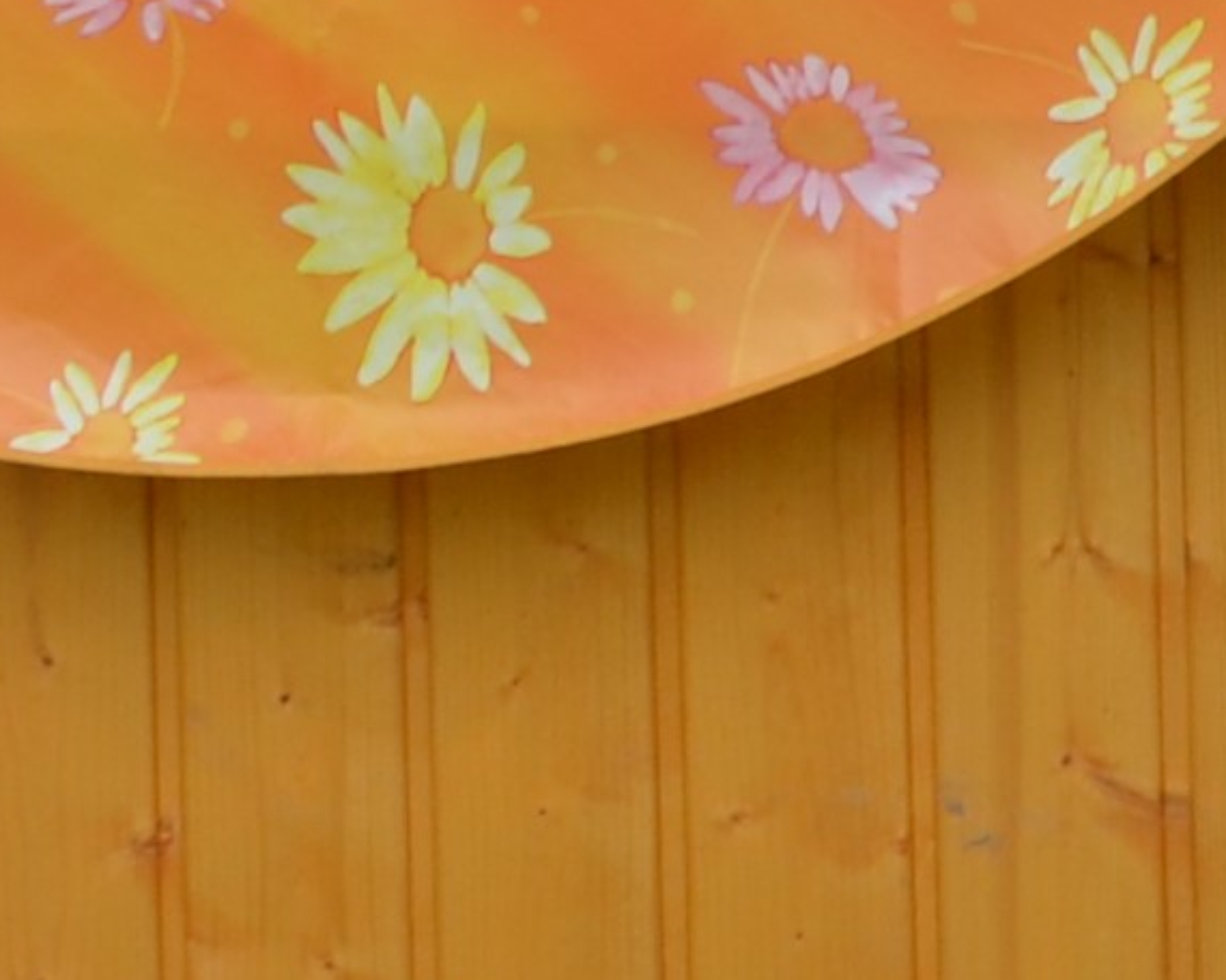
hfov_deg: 7.4
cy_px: -1317
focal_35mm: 245
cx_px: 2848
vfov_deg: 6.1
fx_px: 8890
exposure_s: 1/250
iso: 160
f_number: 8
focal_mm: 22
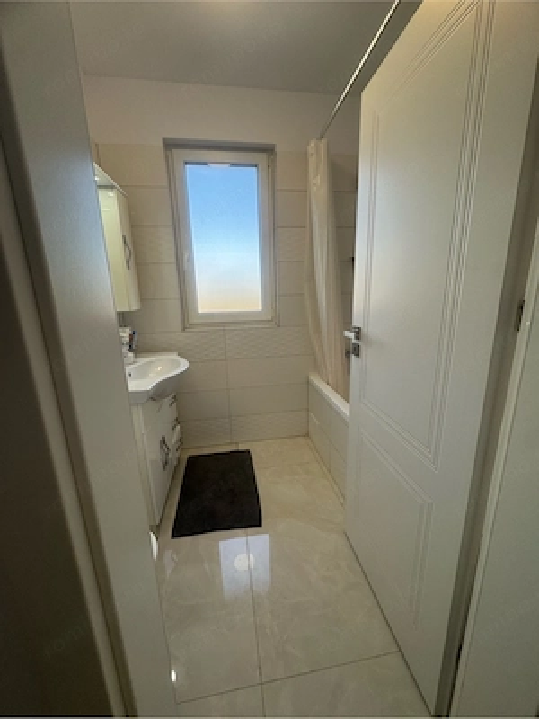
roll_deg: +0.5
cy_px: 360
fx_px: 291
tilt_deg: -12.8
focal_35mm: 14
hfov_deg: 85.7
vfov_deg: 102.1
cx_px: 270
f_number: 2.2
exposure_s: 1/100
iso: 64
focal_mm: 2.22
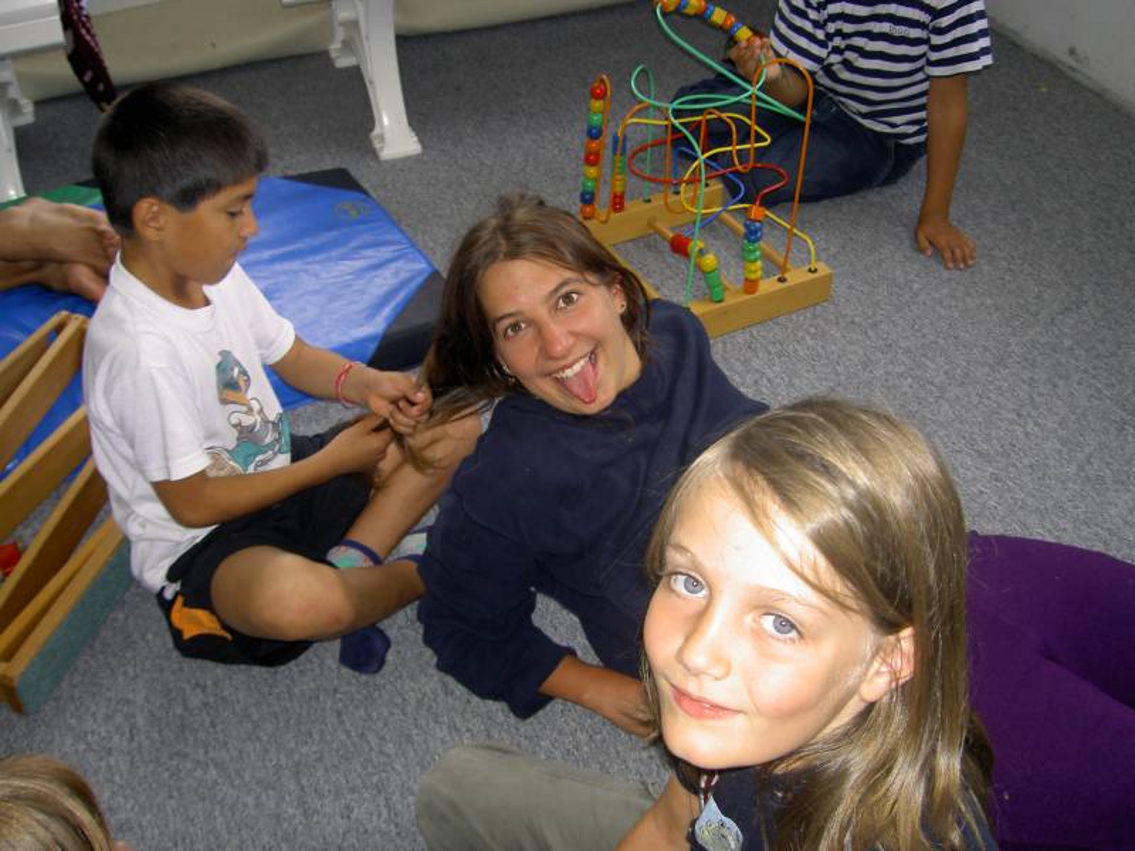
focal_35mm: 39
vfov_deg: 36.8
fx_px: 1279
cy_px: 426
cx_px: 568
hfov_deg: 47.9
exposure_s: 1/60
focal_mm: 8
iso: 100
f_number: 2.8
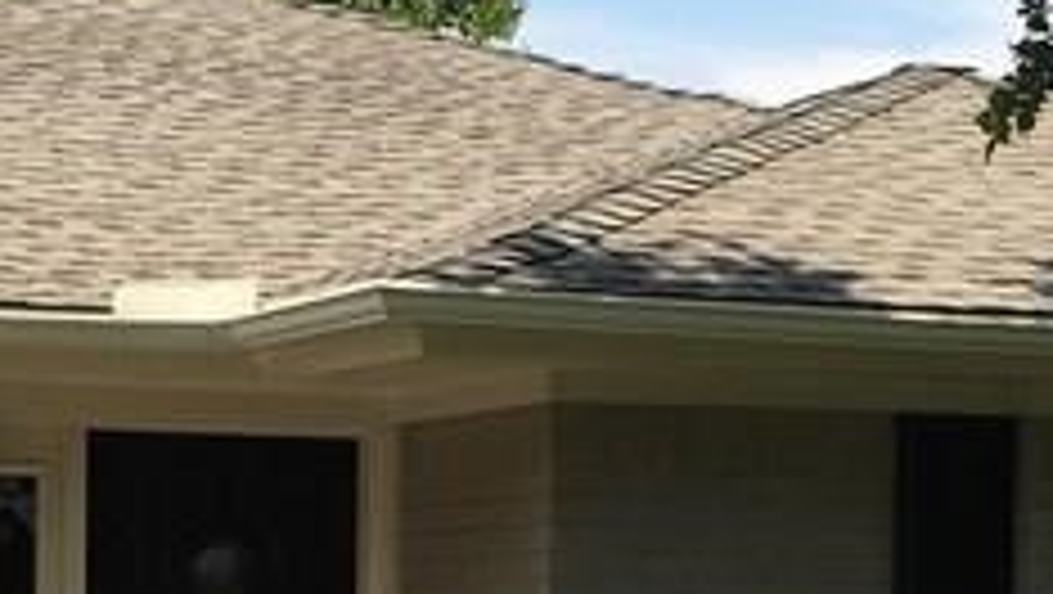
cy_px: 873
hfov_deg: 15.5
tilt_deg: -0.9
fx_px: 3856
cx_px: 387
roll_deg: -0.5
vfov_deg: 8.6
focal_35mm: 138
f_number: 2.2
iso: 25
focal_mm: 4.15
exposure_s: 1/1508
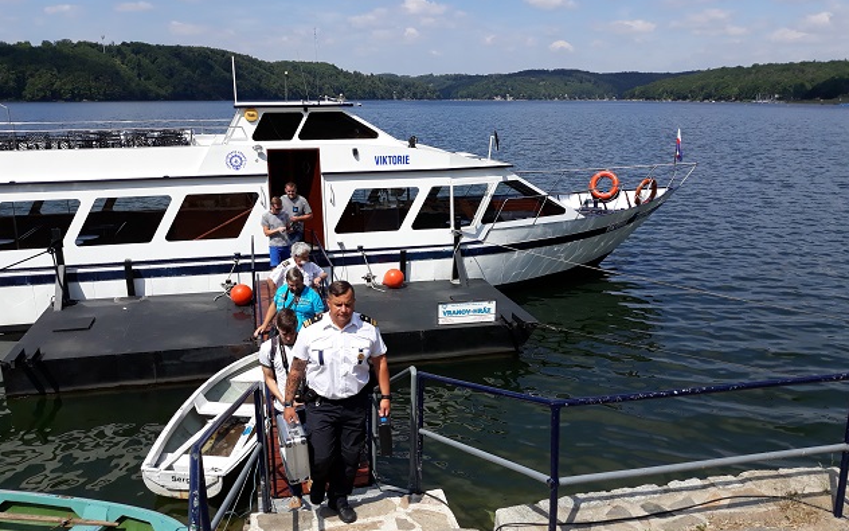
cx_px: 422
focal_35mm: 29
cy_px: 297
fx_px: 671
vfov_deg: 43.1
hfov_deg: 64.6
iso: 40
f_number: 1.7
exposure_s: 1/2000
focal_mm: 3.71
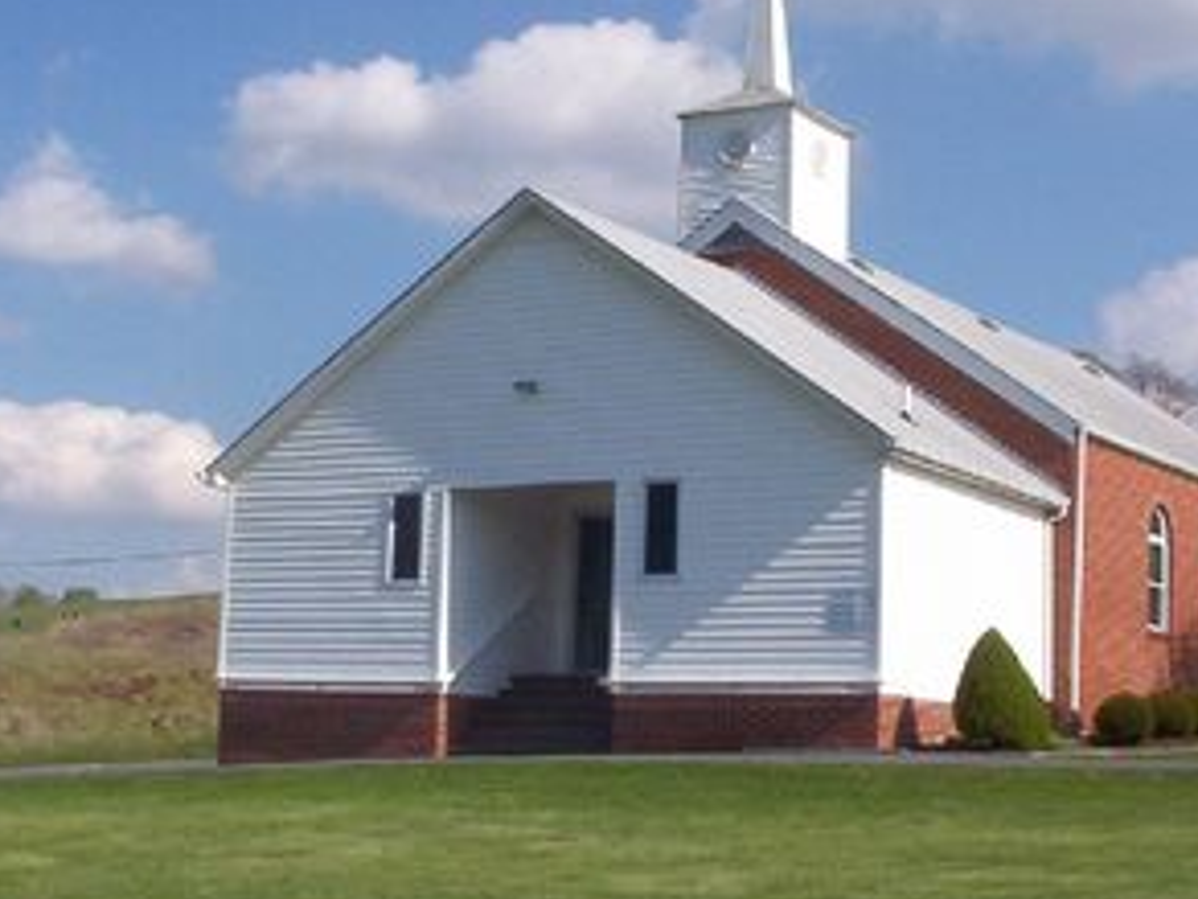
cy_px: 400
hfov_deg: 27.4
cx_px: 587
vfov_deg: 20.7
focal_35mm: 71
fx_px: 2457
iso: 100
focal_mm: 6
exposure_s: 1/431
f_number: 8
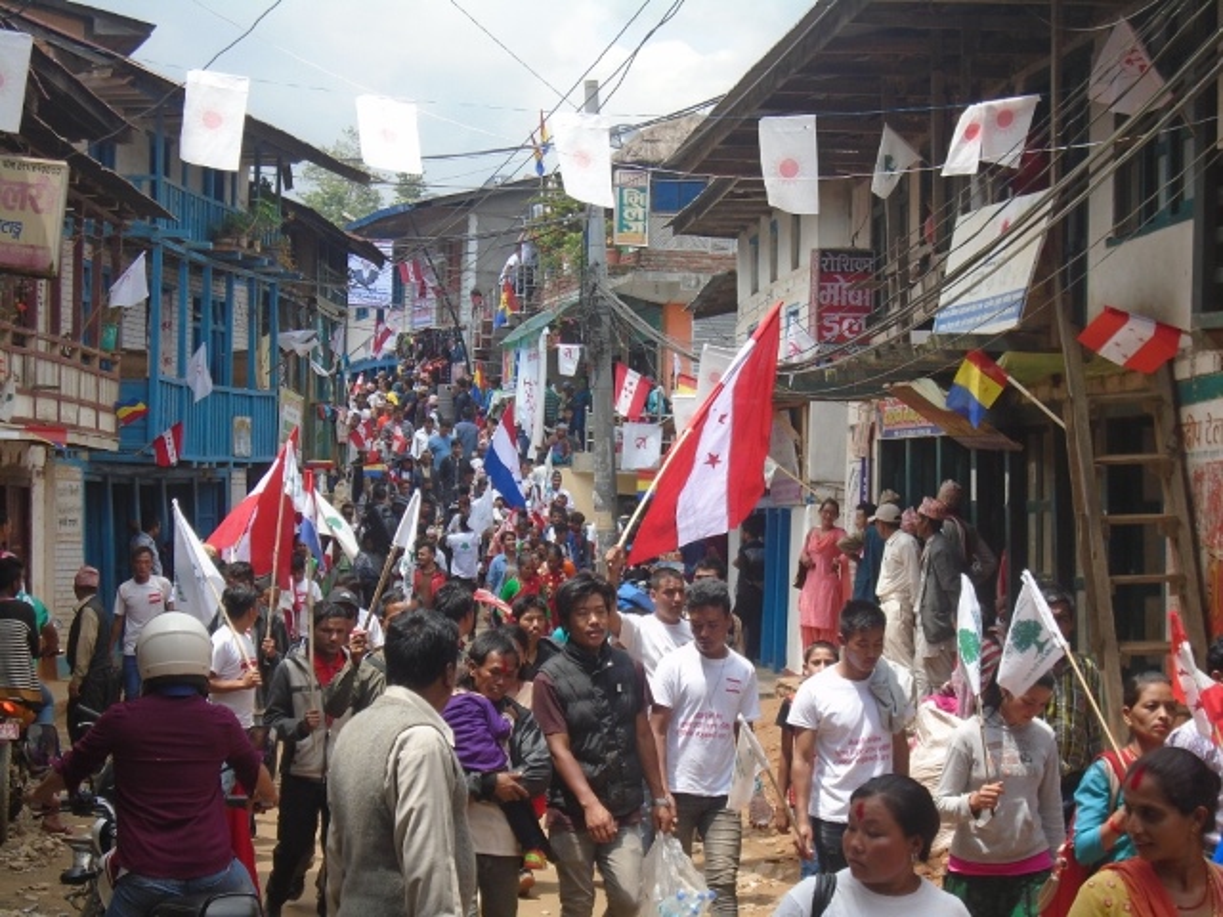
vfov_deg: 18.7
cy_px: 458
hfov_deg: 24.7
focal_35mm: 79
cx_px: 612
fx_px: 2791
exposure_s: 1/200
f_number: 6.1
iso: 100
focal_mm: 14
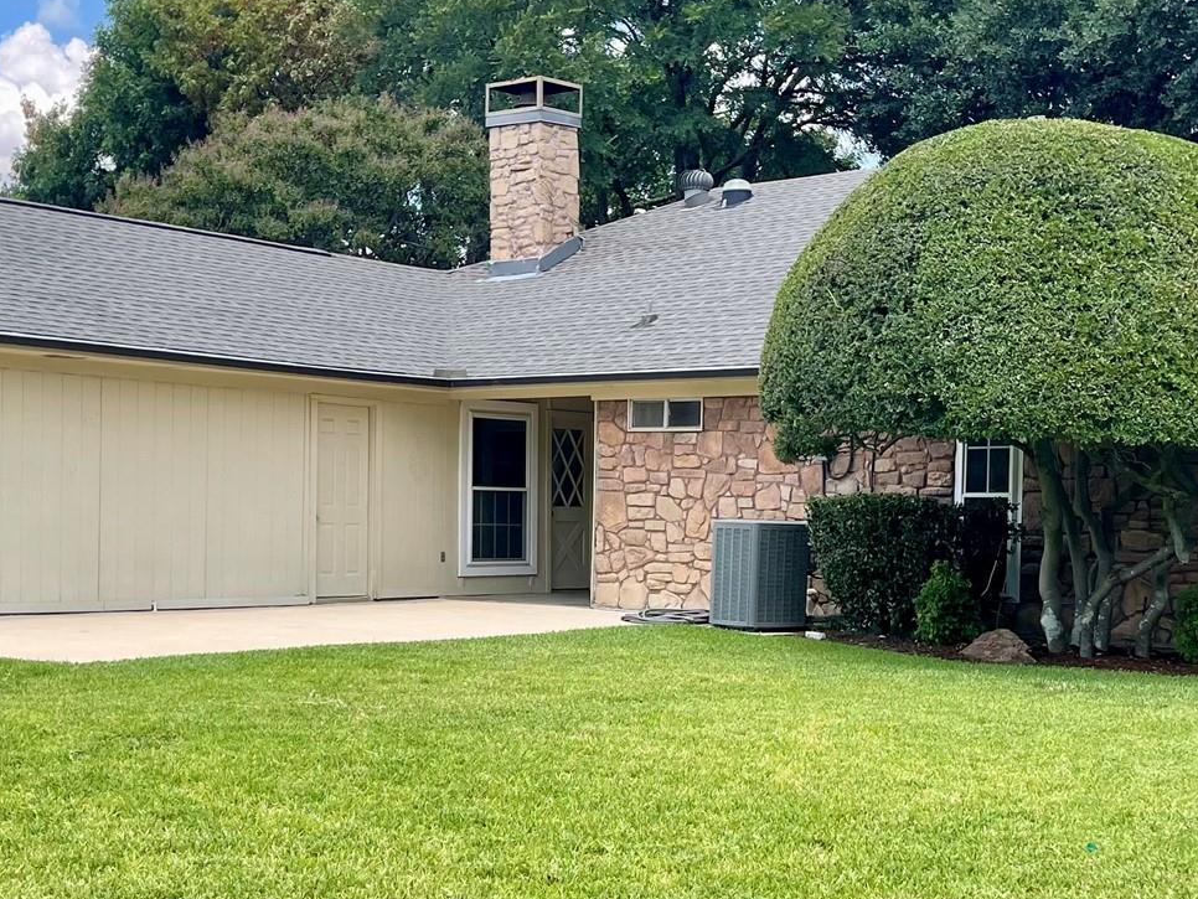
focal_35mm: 53
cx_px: 546
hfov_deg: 36.1
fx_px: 1835
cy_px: 590
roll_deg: -2.7
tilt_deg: -2.9
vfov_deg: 27.4
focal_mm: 5.1
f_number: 1.6
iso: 32
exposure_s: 1/1323
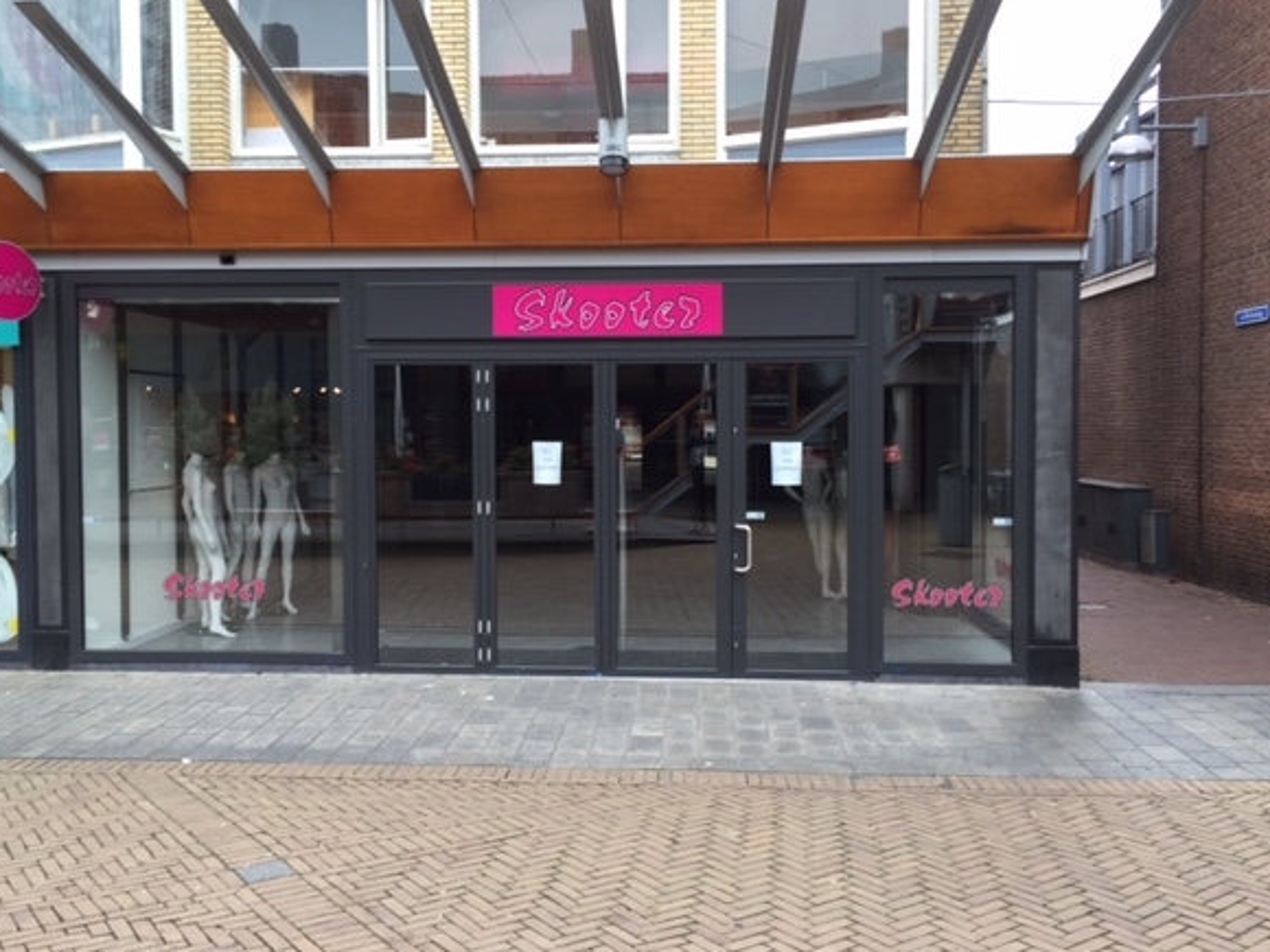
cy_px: 457
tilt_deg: -0.2
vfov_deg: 44.2
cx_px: 602
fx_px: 1174
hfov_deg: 56.8
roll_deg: -0.3
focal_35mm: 32
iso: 32
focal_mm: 4.15
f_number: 2.2
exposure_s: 1/100
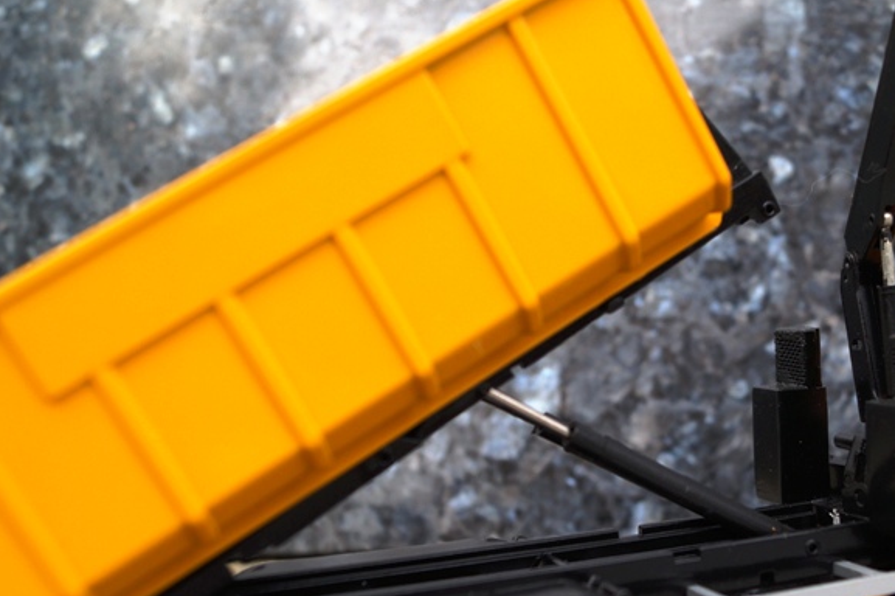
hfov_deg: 36.2
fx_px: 1342
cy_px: 379
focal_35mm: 54
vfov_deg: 24.9
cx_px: 645
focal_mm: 18
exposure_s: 1/160
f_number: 4
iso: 160
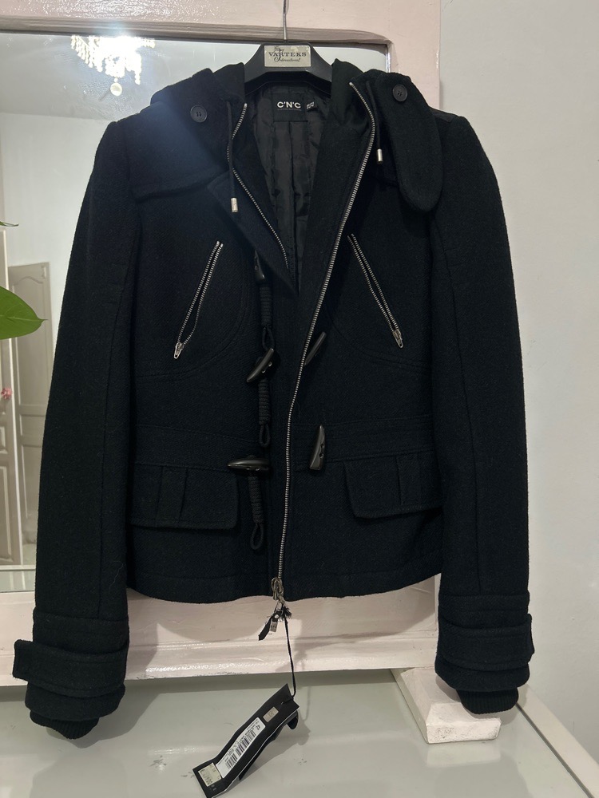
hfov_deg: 53.1
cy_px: 399
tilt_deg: -2.3
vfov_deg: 67.3
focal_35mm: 26
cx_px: 300
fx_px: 600
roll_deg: +1.0
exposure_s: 1/50
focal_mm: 5.7
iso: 250
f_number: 1.5
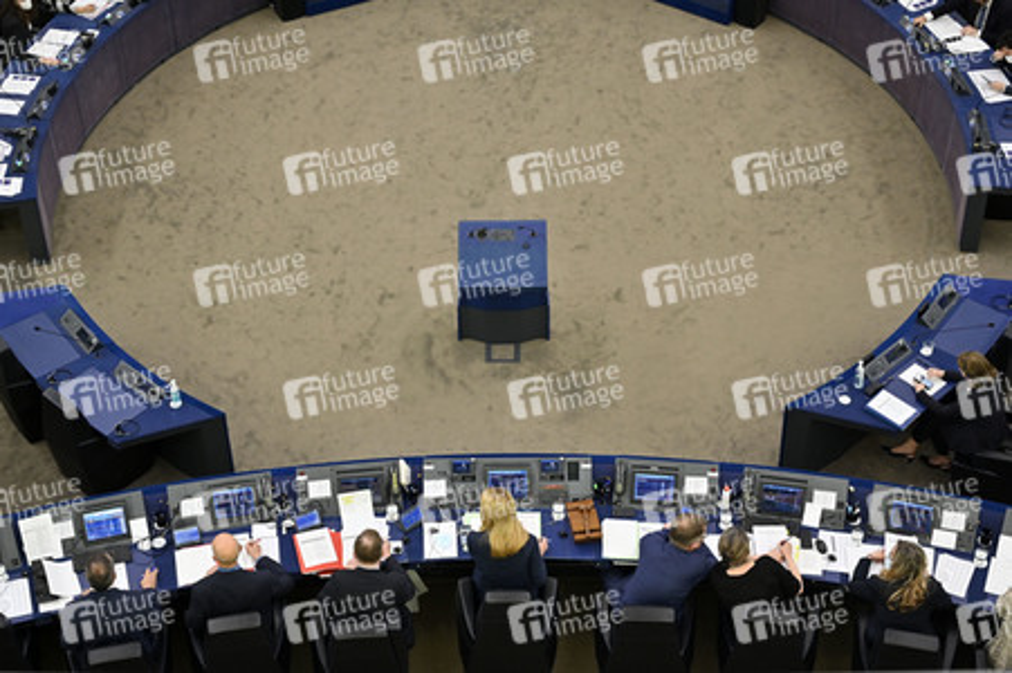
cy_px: 336
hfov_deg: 34.0
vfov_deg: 23.0
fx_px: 1657
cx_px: 506
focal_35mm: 59
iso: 1250
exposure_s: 1/320
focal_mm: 59
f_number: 4
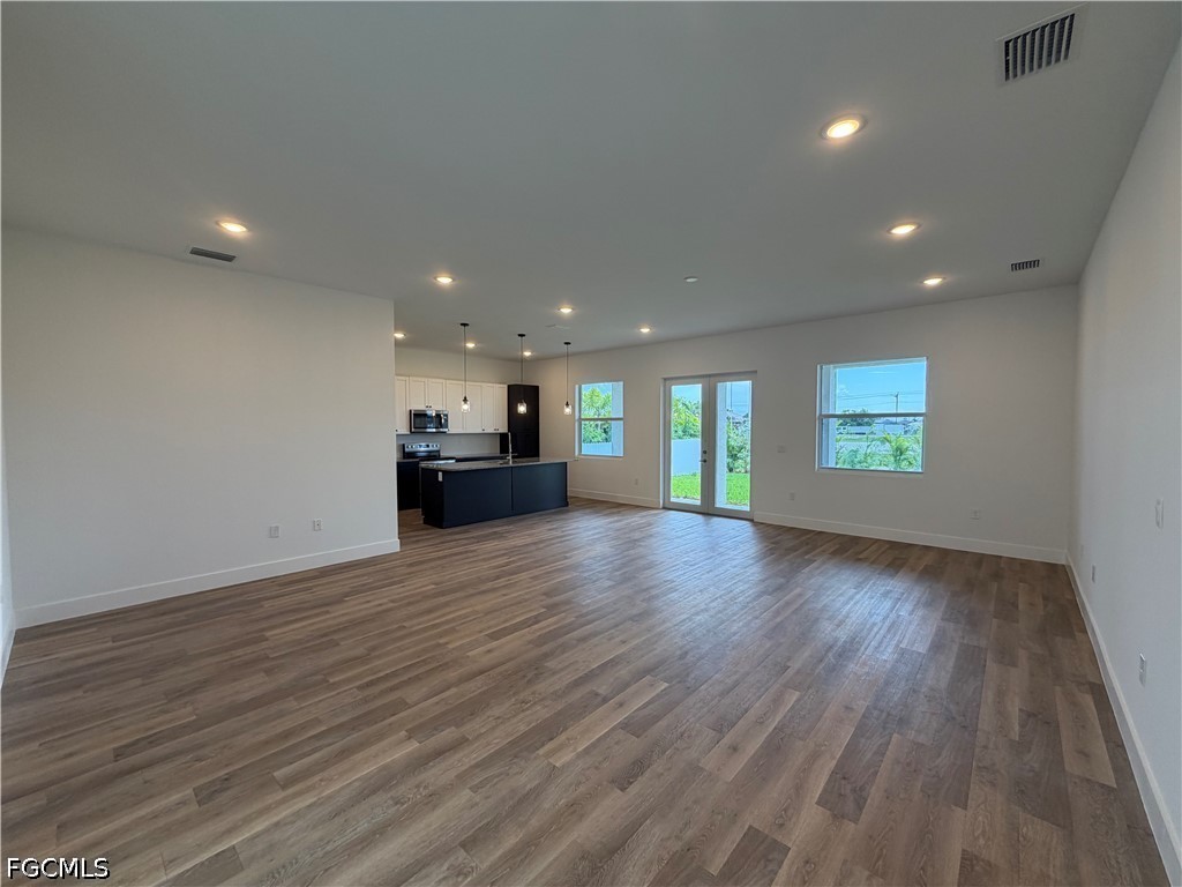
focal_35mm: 14
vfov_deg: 85.7
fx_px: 478
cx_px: 591
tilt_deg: -2.1
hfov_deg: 102.1
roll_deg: -0.1
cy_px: 444
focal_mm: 2.22
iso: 125
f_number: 2.2
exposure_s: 1/120
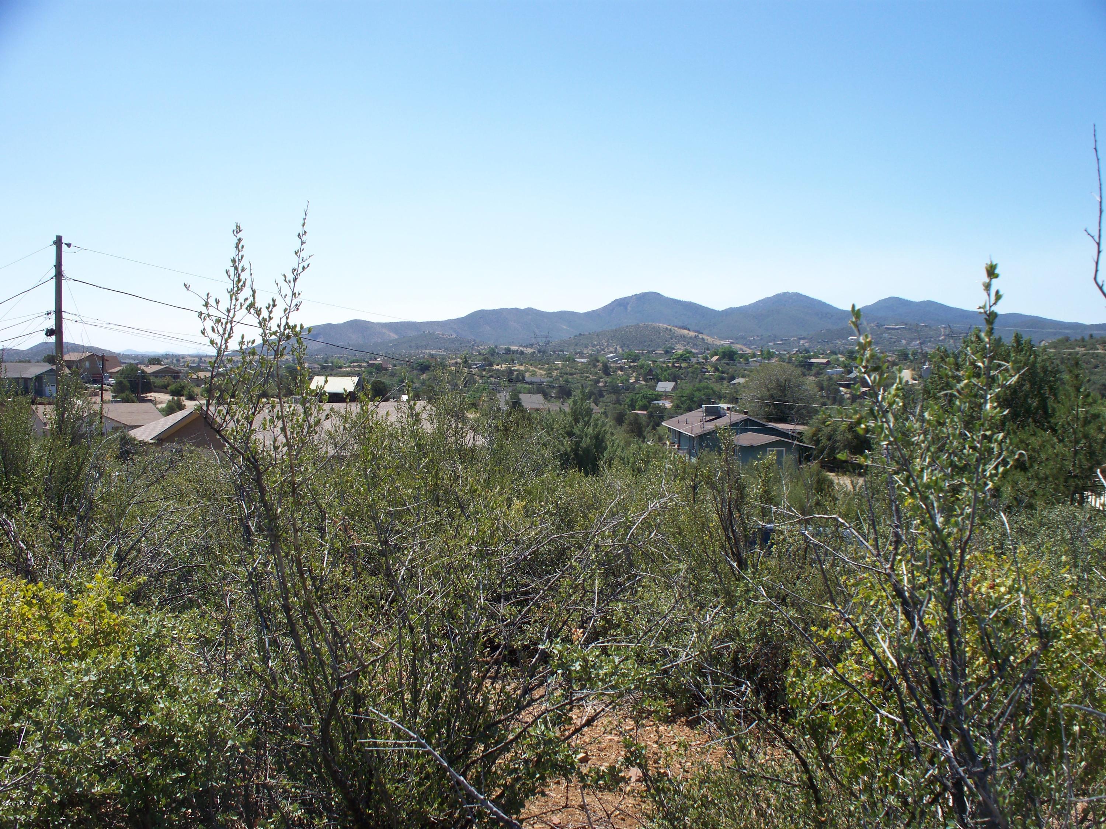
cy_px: 414
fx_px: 1150
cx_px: 553
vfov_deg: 39.7
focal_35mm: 36
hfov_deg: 51.4
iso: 64
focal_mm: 7.54
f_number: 5
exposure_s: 1/250
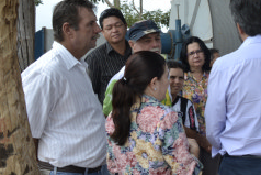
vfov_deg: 21.5
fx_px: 457
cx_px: 271
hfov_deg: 29.4
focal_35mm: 63
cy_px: 57
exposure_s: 1/125
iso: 100
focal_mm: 20
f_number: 5.6
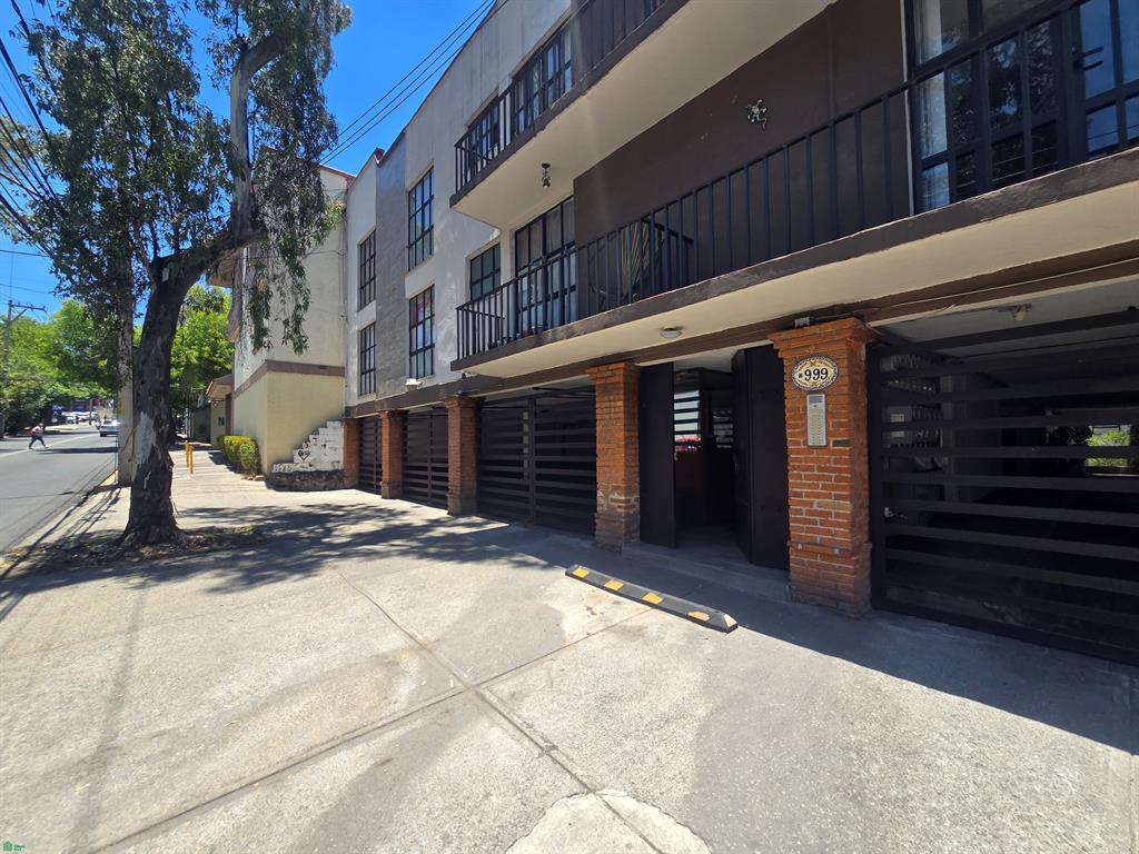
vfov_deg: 89.9
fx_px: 428
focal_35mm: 13
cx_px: 570
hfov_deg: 106.2
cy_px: 427
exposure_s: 1/871
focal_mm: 2.2
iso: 50
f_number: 2.2
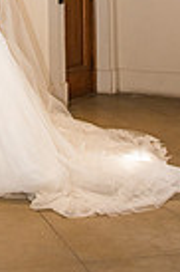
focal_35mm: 79
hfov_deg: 16.6
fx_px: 594
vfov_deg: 23.0
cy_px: -75
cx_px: -28
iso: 1600
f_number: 2.8
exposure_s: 1/160
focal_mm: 24
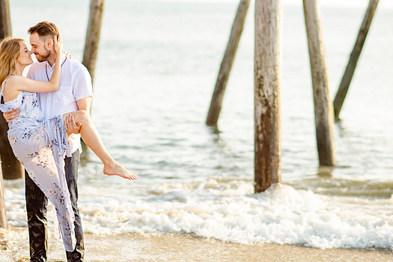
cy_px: 135
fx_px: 1616
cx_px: 176
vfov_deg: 9.3
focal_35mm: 148
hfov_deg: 13.9
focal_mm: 85
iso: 125
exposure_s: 1/1000
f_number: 1.8
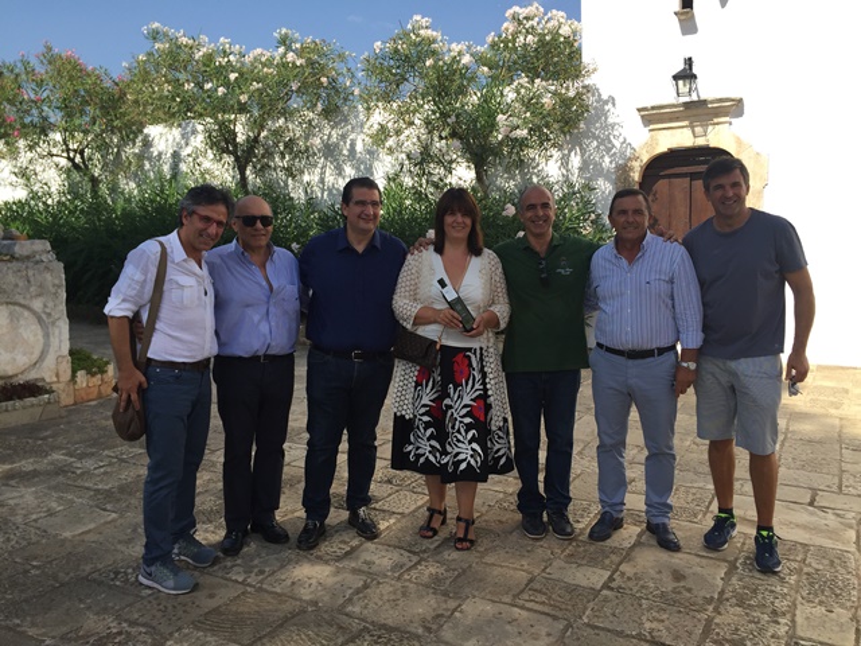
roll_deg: -0.4
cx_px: 430
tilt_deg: -6.7
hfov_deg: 61.7
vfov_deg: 48.2
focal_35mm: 29
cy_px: 323
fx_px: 721
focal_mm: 4.15
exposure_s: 1/1522
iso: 32
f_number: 2.2
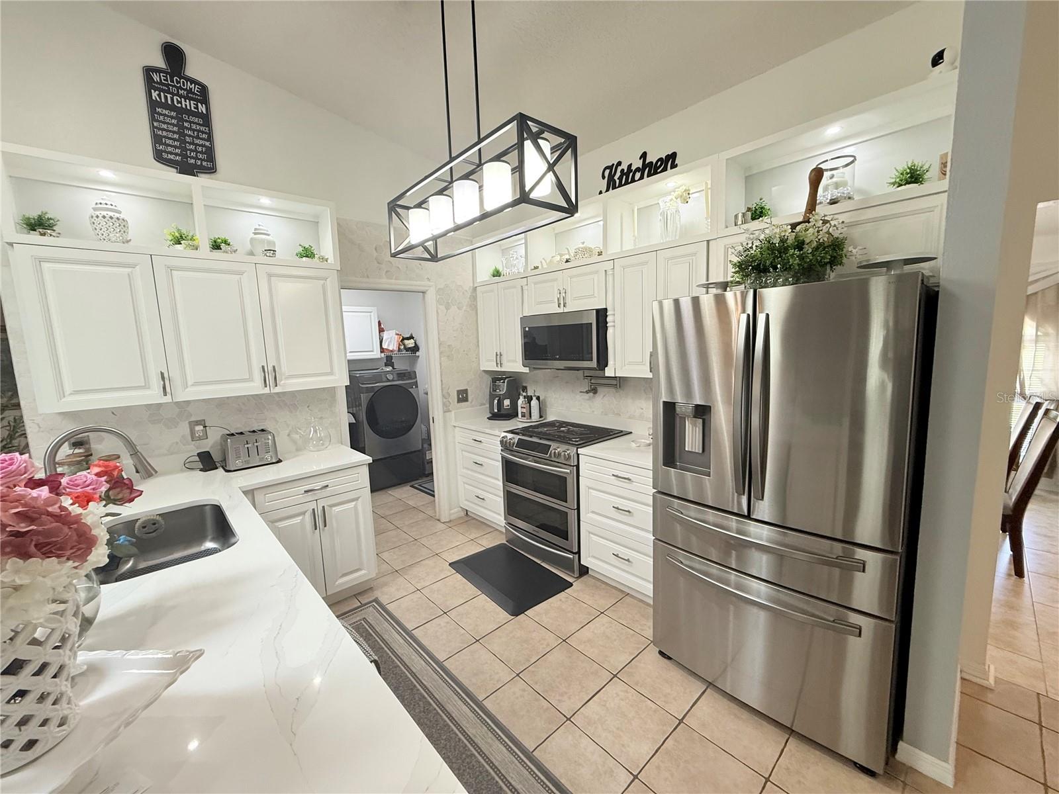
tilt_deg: -6.8
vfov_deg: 85.7
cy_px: 397
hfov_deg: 102.1
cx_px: 530
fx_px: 428
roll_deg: +2.0
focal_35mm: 14
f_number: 2.2
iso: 200
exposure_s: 1/120
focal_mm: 2.22
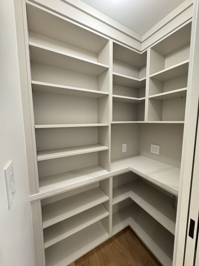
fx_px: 107
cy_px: 133
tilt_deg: -6.4
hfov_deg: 85.7
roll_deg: +0.1
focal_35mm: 14
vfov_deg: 102.1
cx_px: 100
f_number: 2.2
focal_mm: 2.22
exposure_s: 1/60
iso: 640
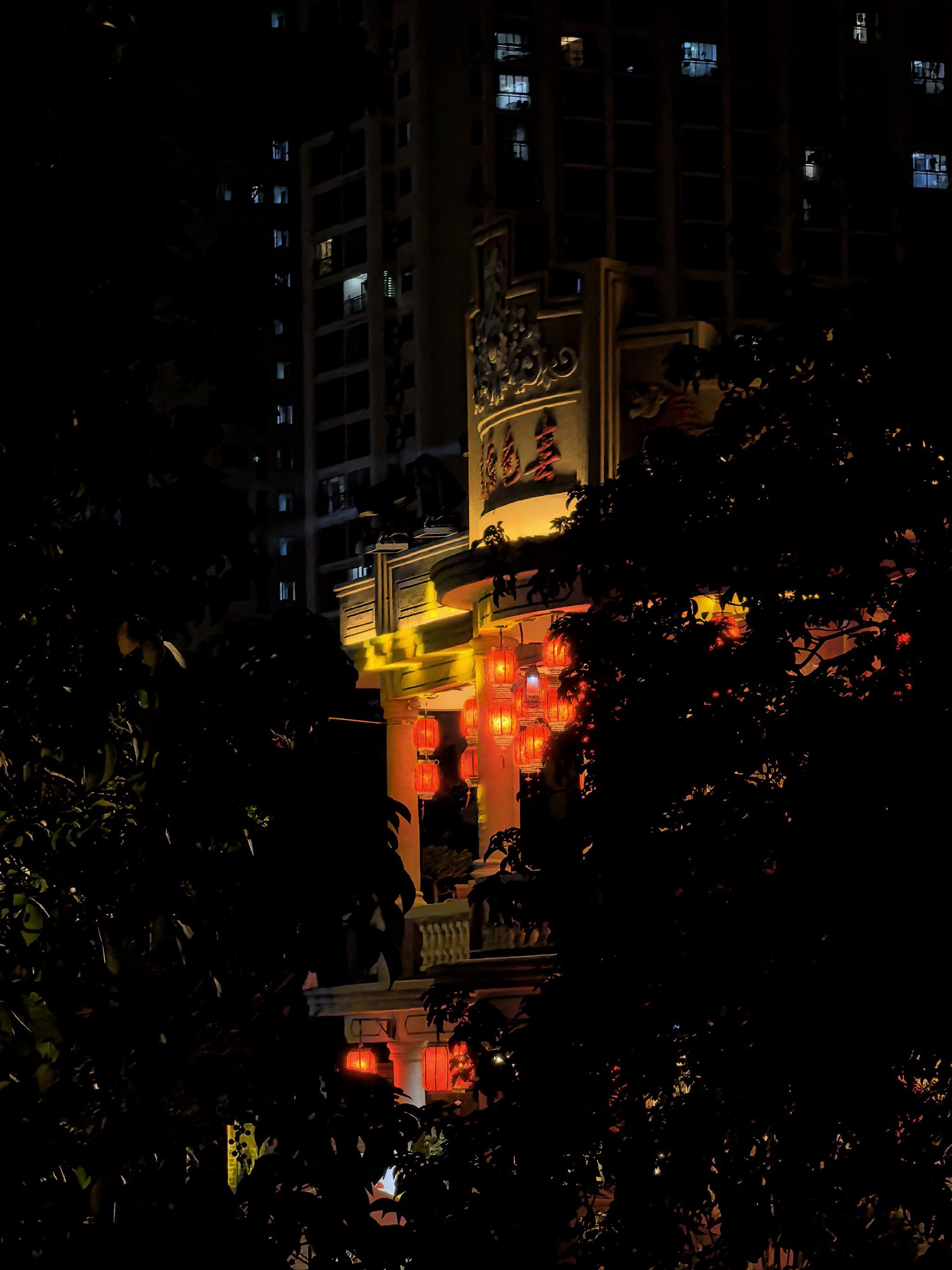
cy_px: 635
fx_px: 5024
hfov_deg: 10.8
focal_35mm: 137
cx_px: 476
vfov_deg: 14.4
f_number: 3.4
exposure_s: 1/50
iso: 200
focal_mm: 14.46
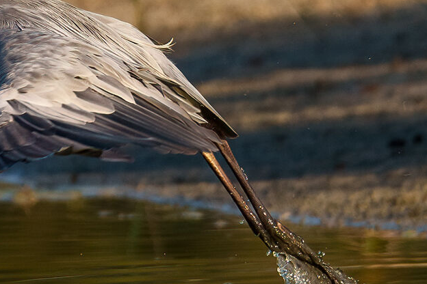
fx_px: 9120
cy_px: 285
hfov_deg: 2.7
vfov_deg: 1.8
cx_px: -151
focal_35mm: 769
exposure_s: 1/2000
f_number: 2.8
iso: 125
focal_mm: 200
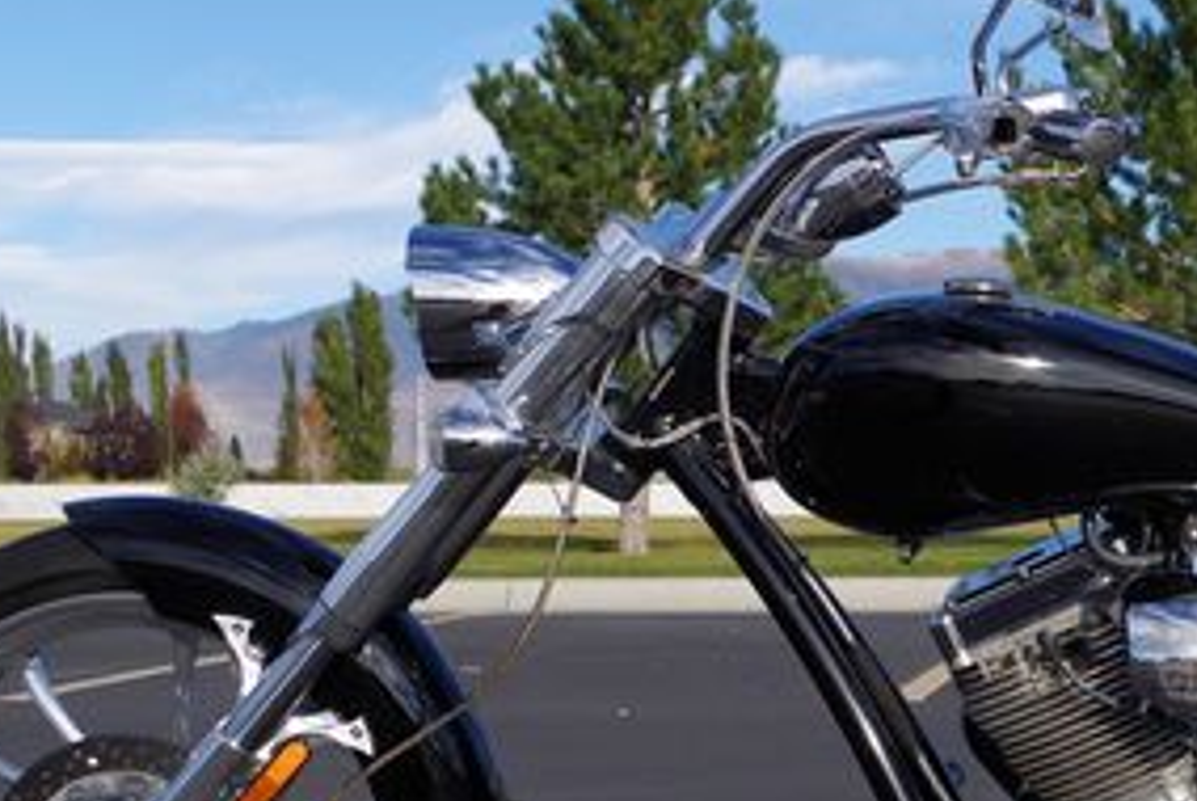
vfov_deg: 16.9
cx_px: 1146
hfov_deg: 24.1
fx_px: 2696
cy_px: 516
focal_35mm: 81
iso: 100
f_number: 7.1
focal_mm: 24.38
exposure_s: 1/320
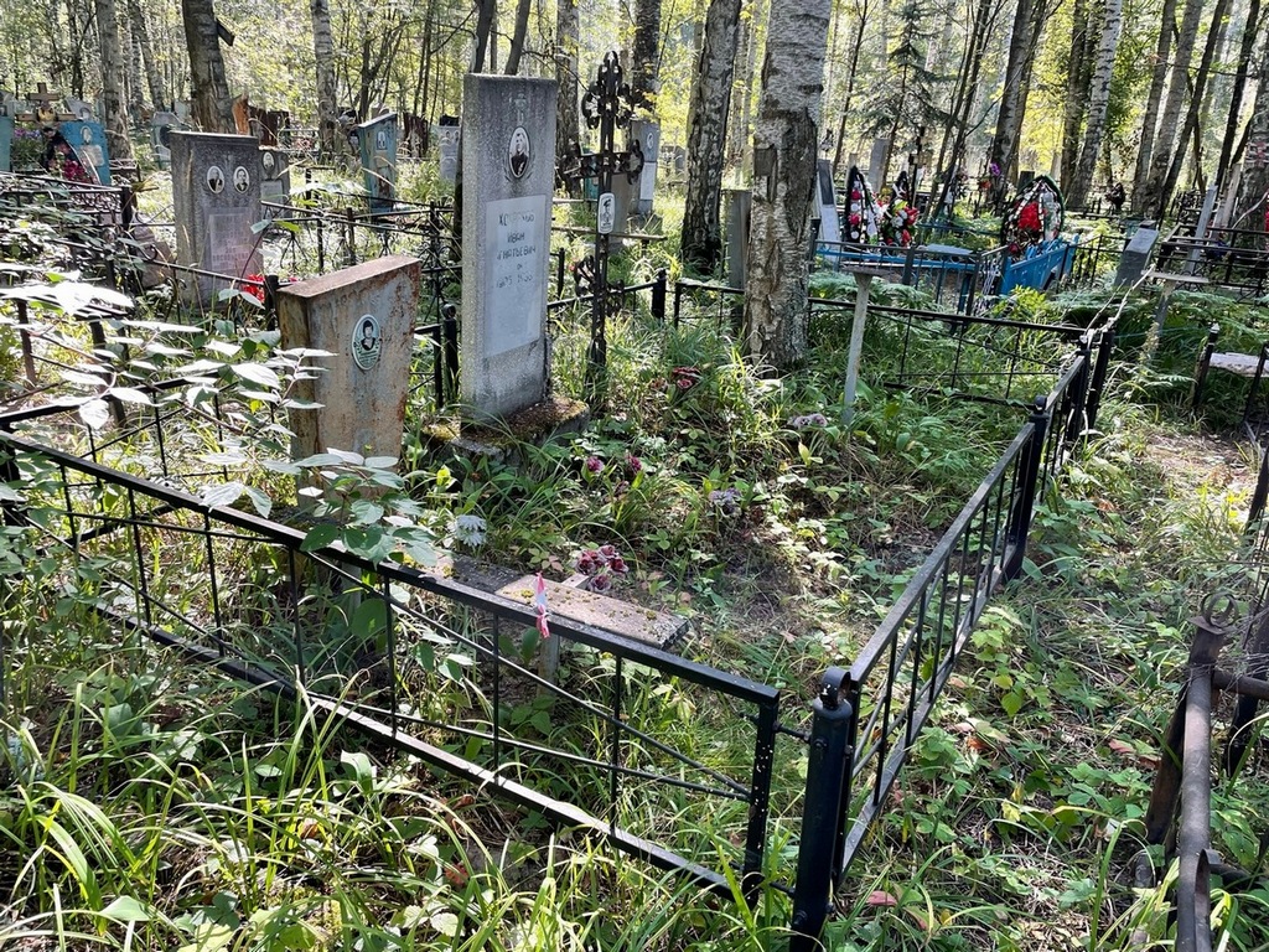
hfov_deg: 67.3
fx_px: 953
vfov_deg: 53.1
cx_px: 634
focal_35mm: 26
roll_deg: -6.2
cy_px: 476
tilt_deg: -17.9
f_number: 1.6
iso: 40
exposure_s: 1/121
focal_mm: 4.2
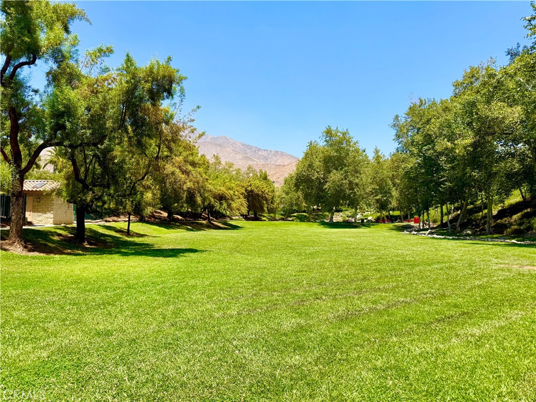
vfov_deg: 56.8
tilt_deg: +5.1
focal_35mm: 24
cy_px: 201
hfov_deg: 71.6
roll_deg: +0.5
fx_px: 372
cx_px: 268
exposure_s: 1/2611
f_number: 1.78
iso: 80
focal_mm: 6.76
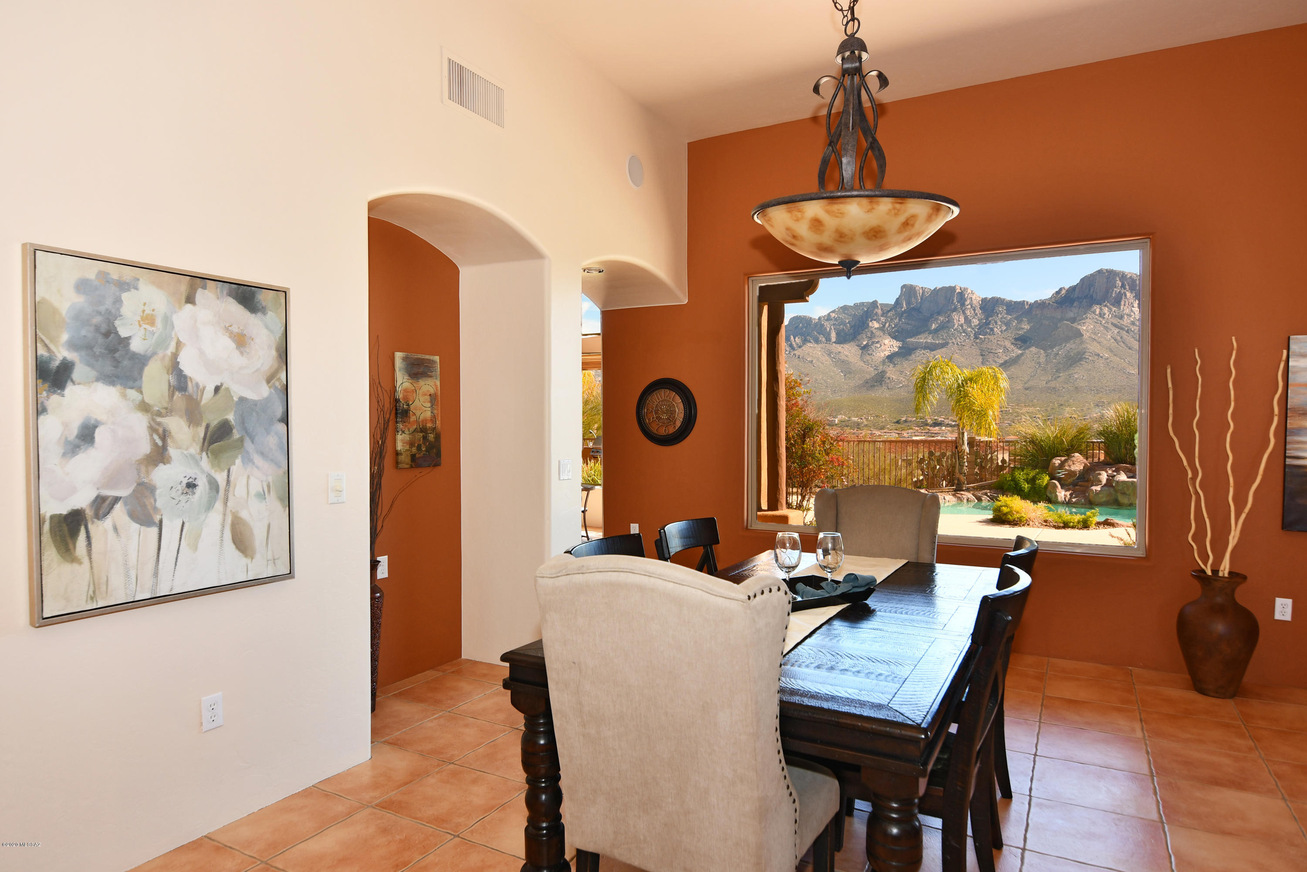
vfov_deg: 59.5
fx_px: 762
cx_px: 654
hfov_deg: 81.2
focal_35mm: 21
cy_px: 436
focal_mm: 14
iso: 200
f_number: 5
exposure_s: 1/100
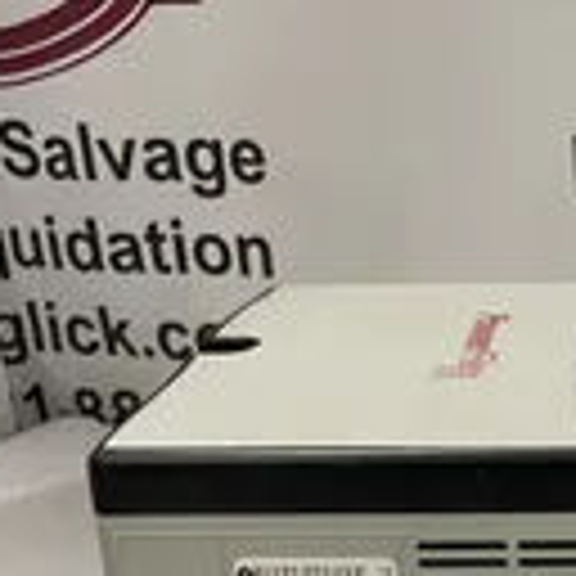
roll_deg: +0.4
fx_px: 1355
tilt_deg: -25.5
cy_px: 612
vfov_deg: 22.8
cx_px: 612
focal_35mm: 72
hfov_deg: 22.8
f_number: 1.6
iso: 160
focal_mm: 4.2
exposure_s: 1/60
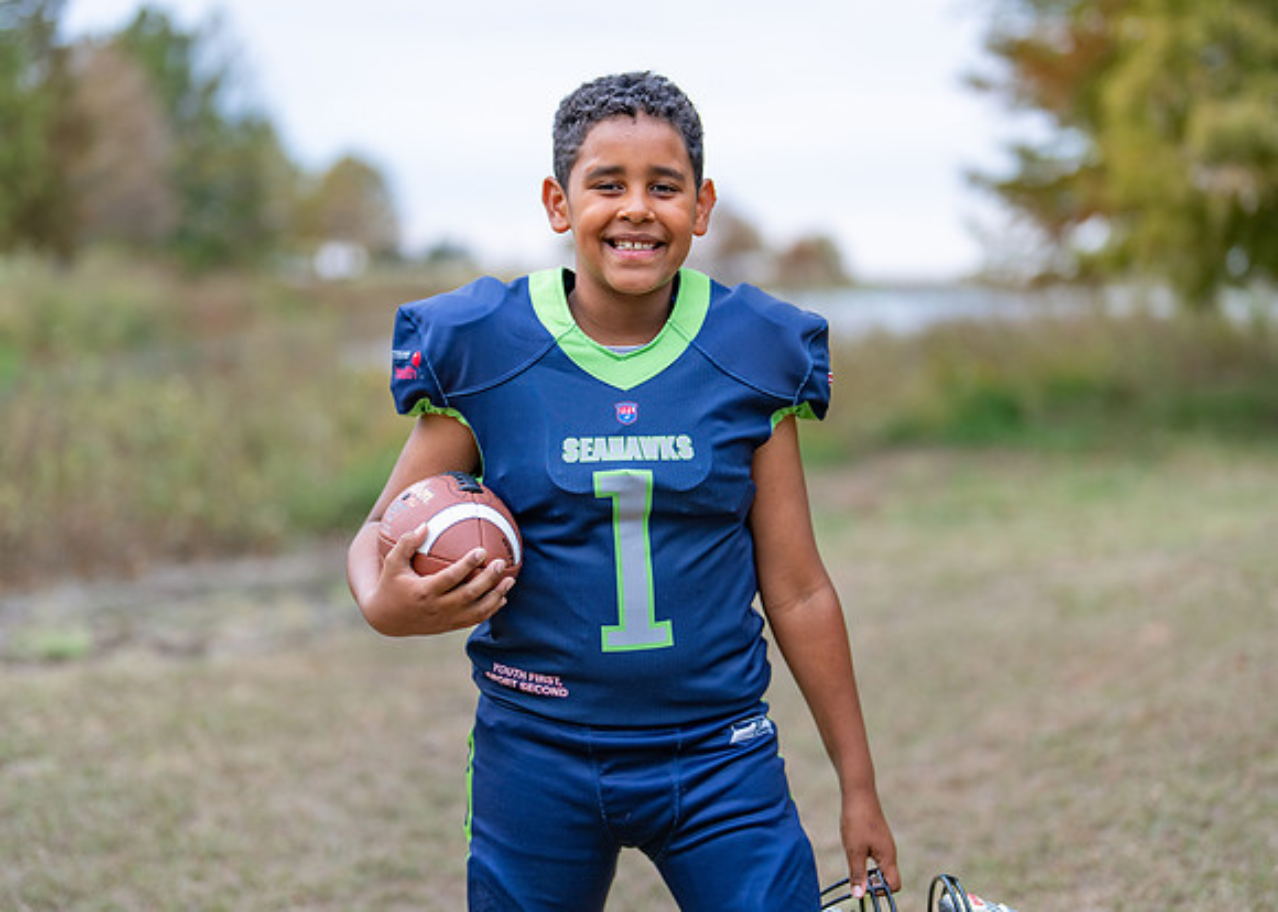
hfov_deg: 33.2
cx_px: 636
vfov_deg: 24.0
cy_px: 421
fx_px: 2143
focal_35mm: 59
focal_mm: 50
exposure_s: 1/800
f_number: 1.2
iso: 100
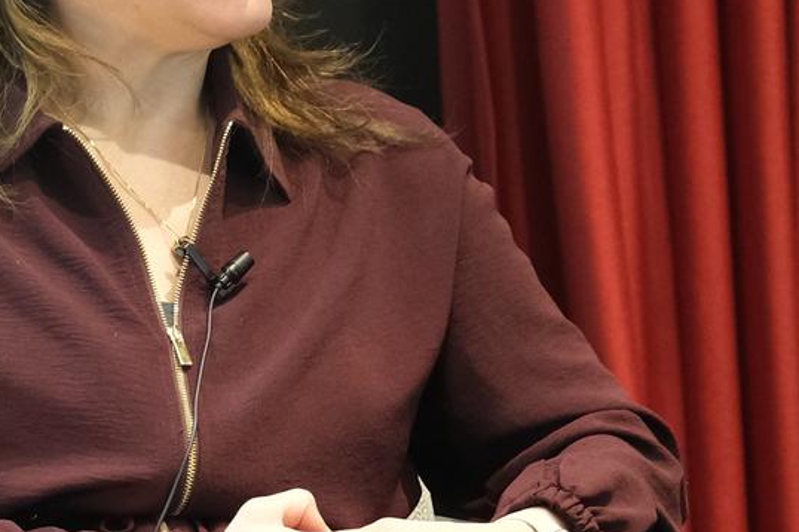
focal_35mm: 377
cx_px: 107
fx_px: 8362
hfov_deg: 5.5
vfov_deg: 3.6
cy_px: 467
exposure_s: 1/50
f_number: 2.8
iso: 2000
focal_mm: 61
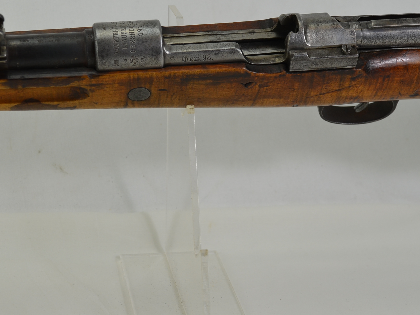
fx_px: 1250
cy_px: 123
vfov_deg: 14.4
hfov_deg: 19.1
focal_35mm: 103
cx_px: 185
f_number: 5.6
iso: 360
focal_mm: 50
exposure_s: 1/125
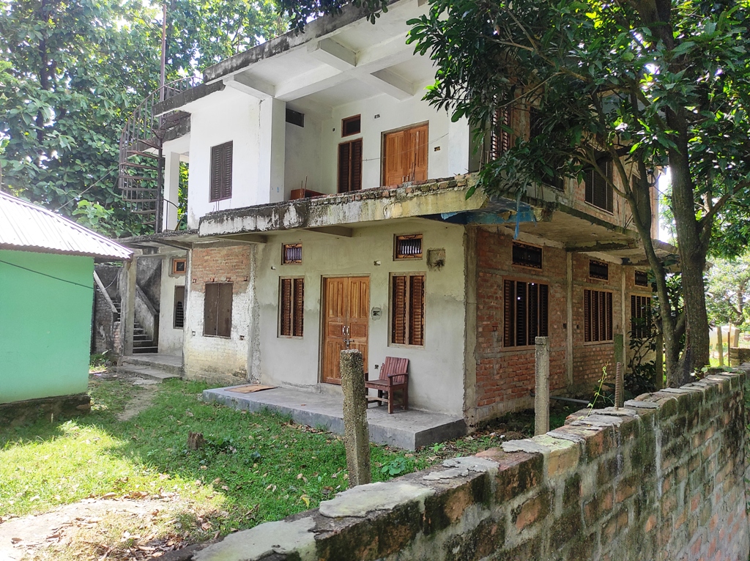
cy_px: 280
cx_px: 375
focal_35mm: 25
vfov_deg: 54.8
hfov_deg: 69.4
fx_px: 541
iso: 100
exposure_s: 1/523
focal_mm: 5.43
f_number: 1.89
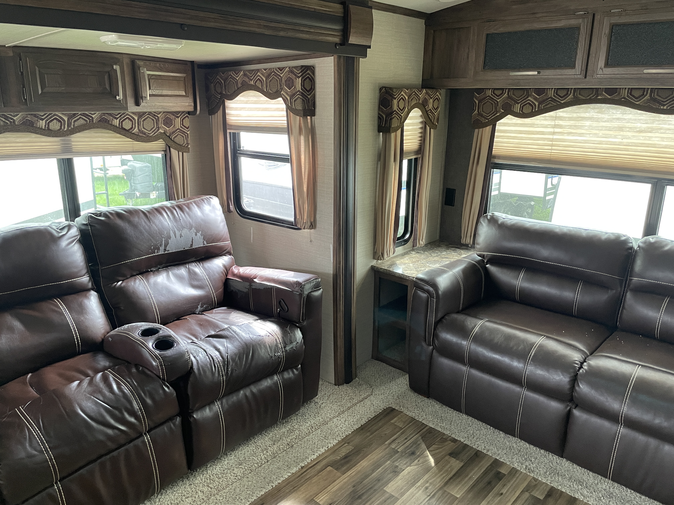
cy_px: 252
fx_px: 506
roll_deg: +0.0
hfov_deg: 67.3
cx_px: 337
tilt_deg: -13.0
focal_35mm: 26
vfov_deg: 53.1
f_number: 1.6
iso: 320
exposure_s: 1/60
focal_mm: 4.2
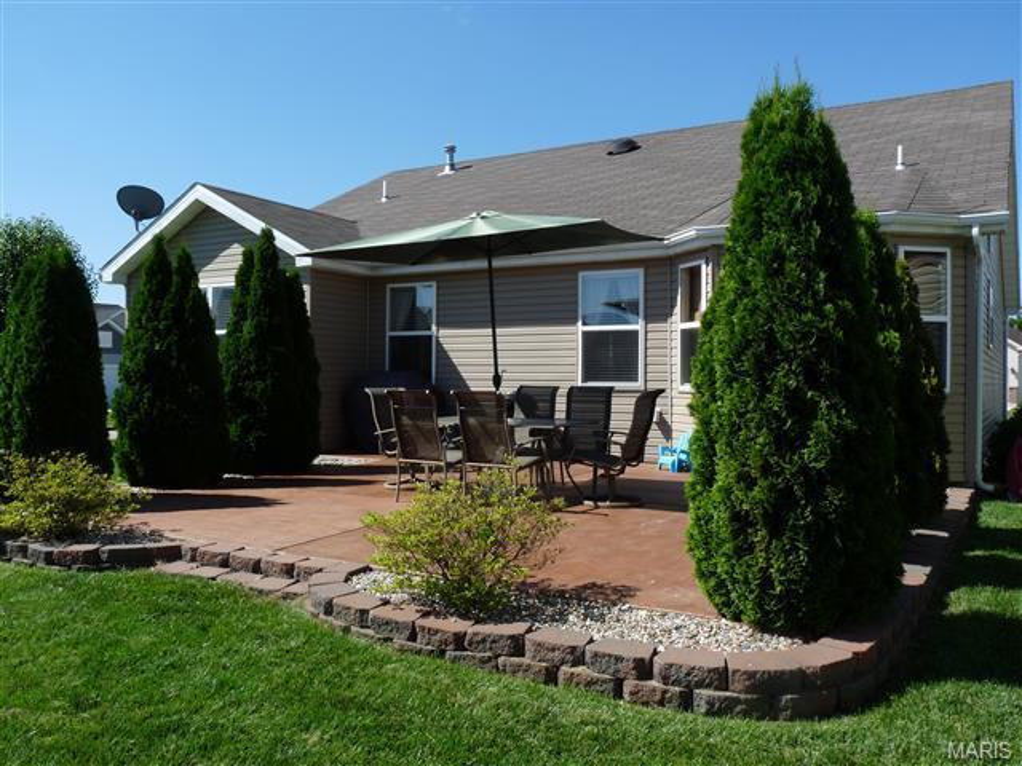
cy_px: 383
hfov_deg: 61.7
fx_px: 856
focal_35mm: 29
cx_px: 511
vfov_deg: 48.2
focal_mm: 5.1
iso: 100
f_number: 5.6
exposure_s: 1/400
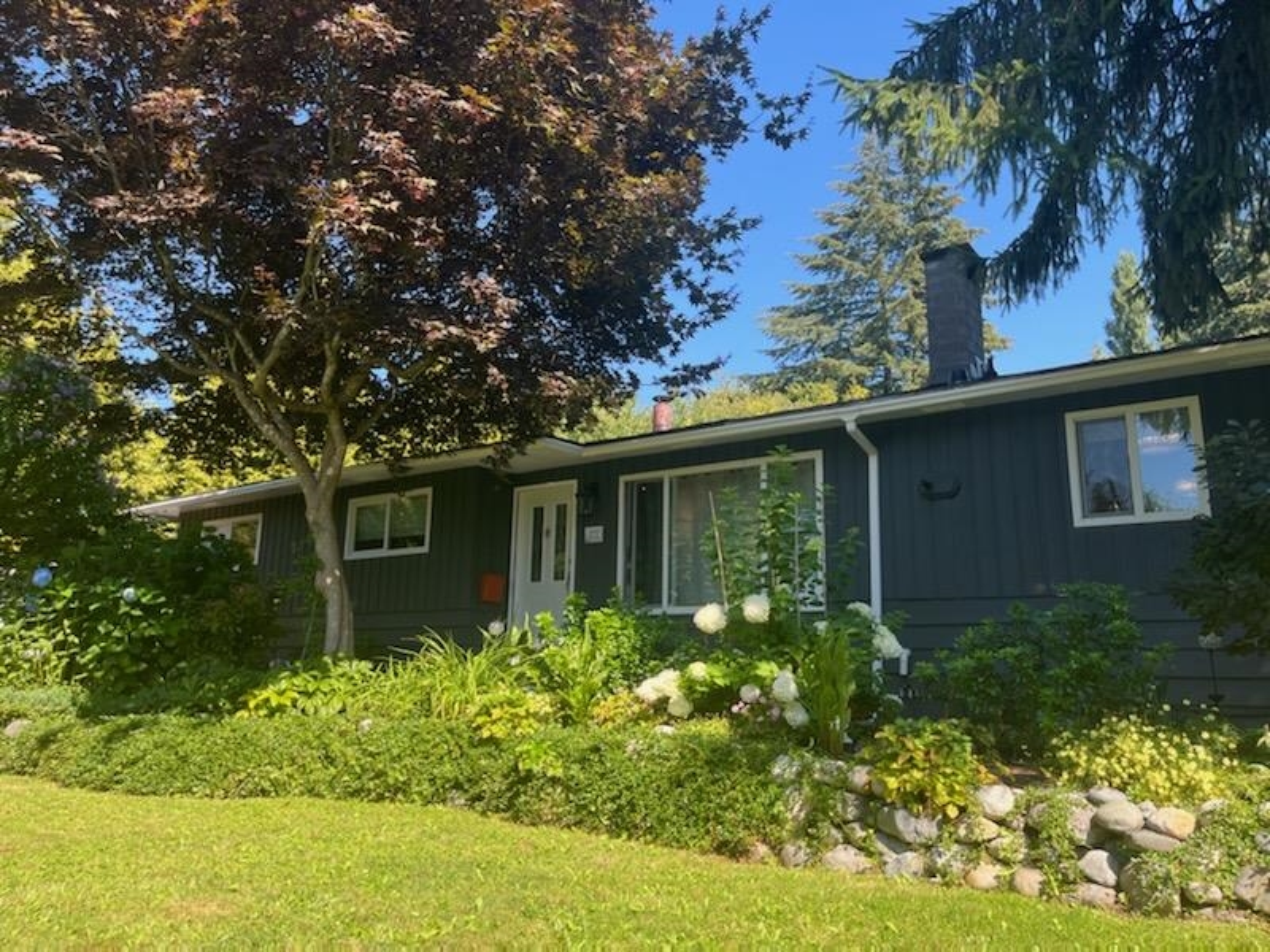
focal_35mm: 26
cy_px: 476
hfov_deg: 67.3
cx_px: 635
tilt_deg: +12.2
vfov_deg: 53.1
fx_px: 954
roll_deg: -1.4
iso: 50
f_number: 1.6
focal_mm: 5.1
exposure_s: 1/705
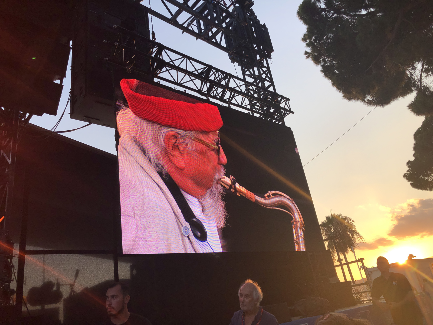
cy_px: 162
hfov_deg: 63.4
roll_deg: +10.9
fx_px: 350
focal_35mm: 28
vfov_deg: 49.7
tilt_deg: +24.9
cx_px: 216
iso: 20
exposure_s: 1/706
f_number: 1.8
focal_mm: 3.99
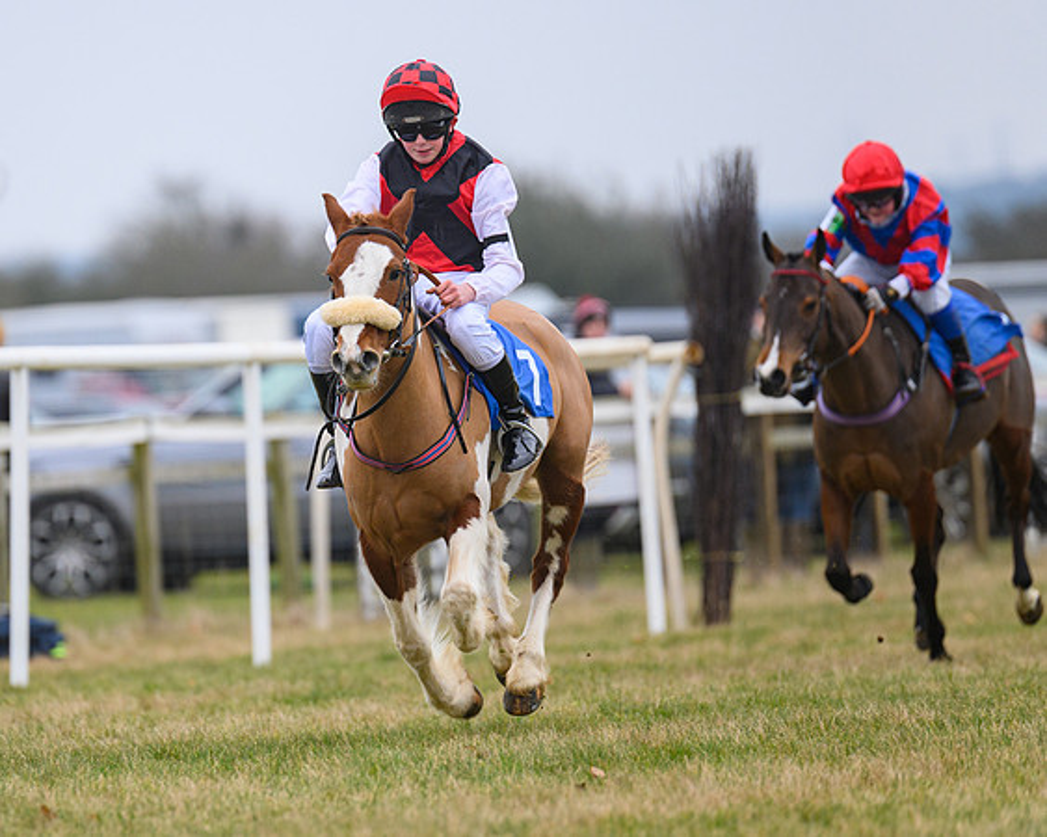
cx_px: 270
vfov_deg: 3.5
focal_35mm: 446
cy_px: 320
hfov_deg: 4.3
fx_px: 13817
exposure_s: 1/800
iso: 800
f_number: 4
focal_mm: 300
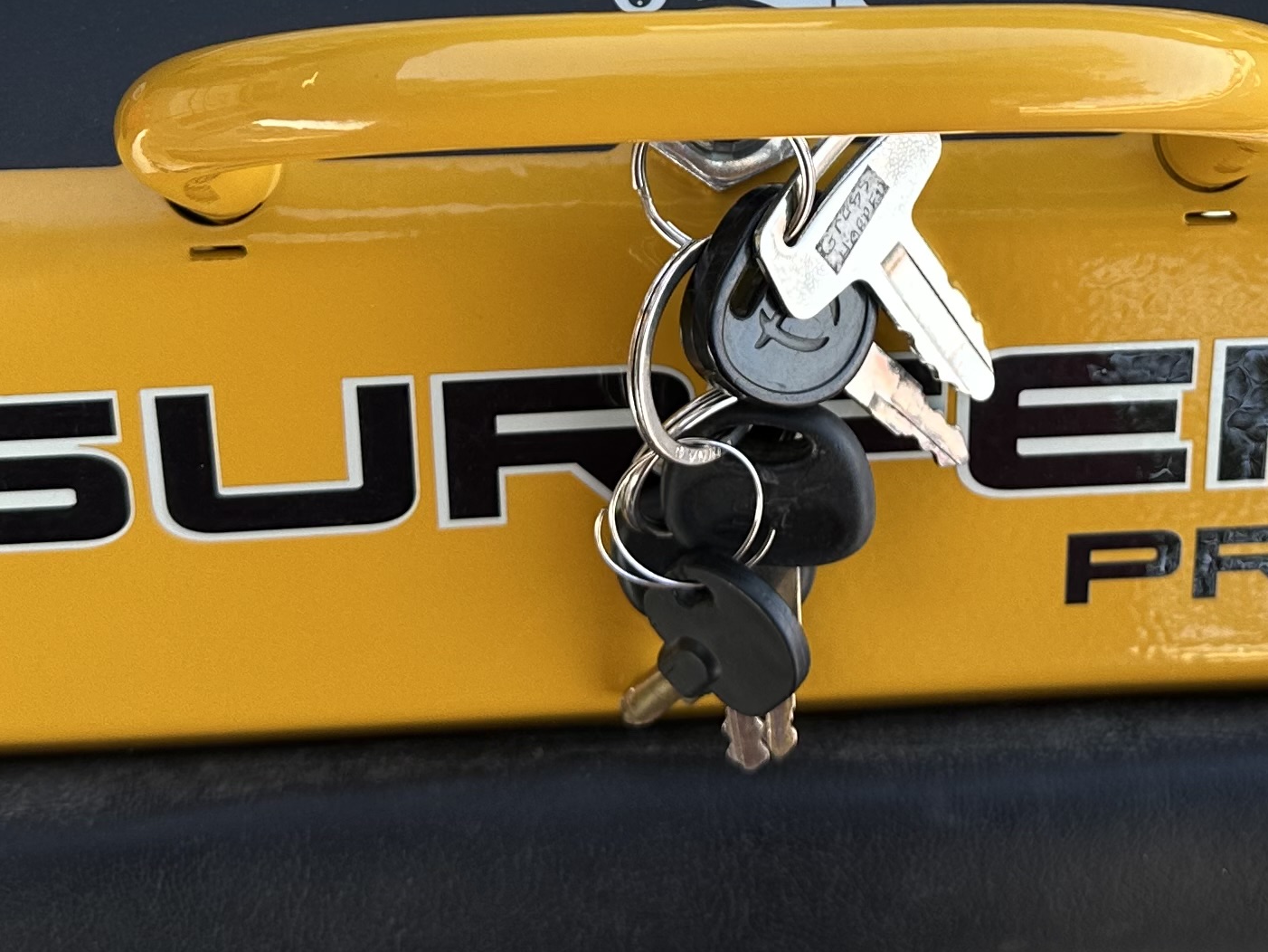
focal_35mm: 69
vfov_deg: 20.3
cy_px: -109
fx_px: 2528
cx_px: 919
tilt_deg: -75.8
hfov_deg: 27.8
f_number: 1.78
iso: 64
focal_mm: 6.86
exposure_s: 1/236
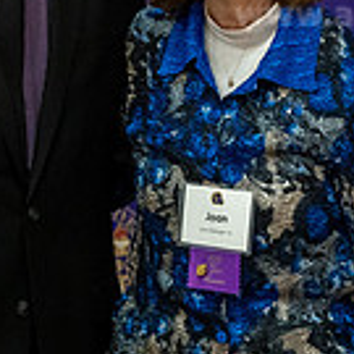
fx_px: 1863
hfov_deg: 10.8
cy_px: 70
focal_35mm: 161
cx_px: 131
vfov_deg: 10.8
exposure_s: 1/400
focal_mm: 43
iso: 5000
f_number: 2.8
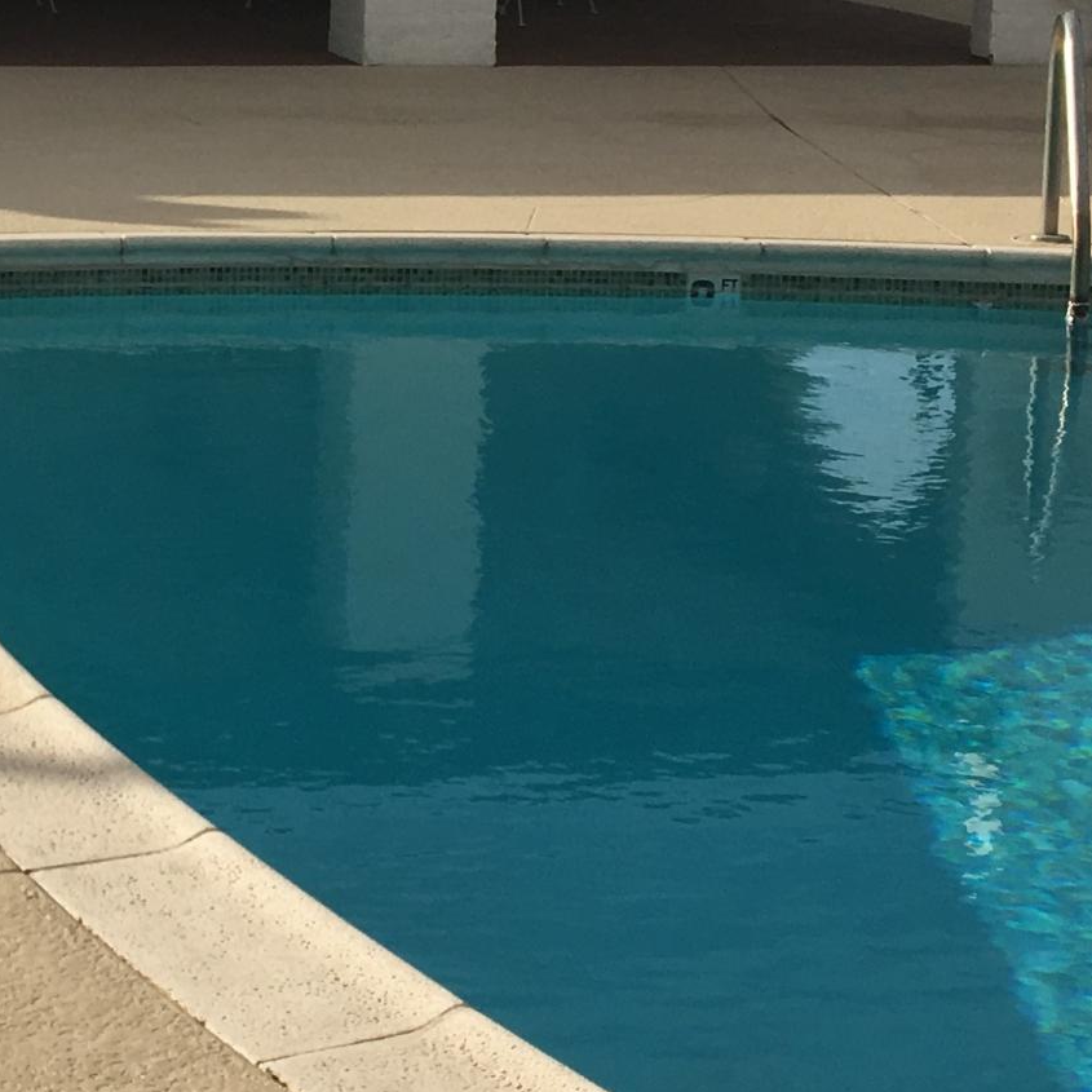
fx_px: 3248
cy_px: 151
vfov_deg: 18.8
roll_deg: -0.1
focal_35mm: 91
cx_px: -134
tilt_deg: -6.8
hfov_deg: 18.3
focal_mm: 4.15
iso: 25
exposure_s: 1/2653
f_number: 2.2
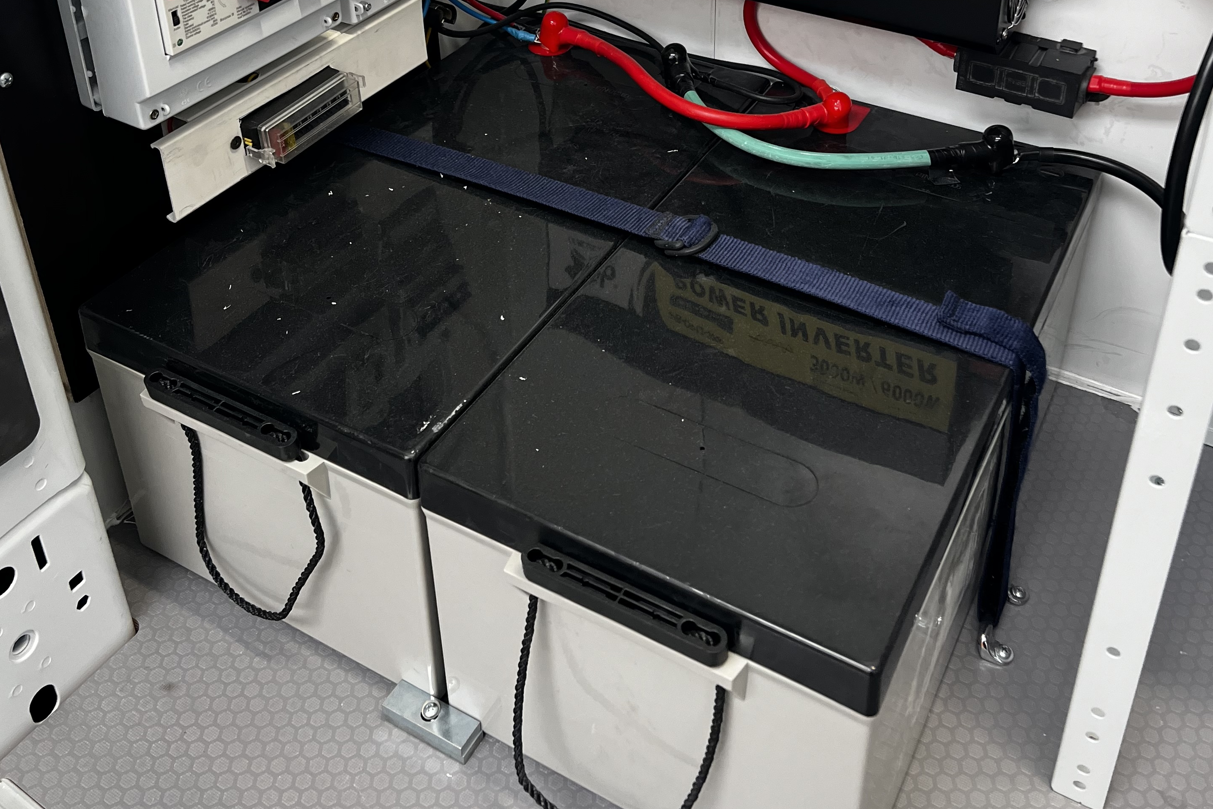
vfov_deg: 33.0
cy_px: 62
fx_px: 1280
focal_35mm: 38
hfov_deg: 50.7
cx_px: 618
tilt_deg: -28.7
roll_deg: +0.1
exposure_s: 1/112
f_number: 1.5
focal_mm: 5.7
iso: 125
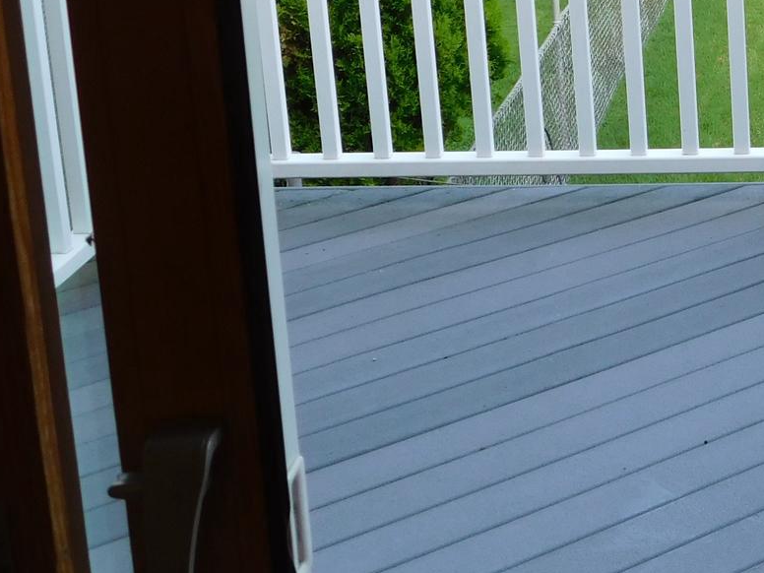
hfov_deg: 19.9
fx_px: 2097
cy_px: 56
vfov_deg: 15.4
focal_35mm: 95
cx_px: 806
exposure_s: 1/50
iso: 125
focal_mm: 6.3
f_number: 3.5
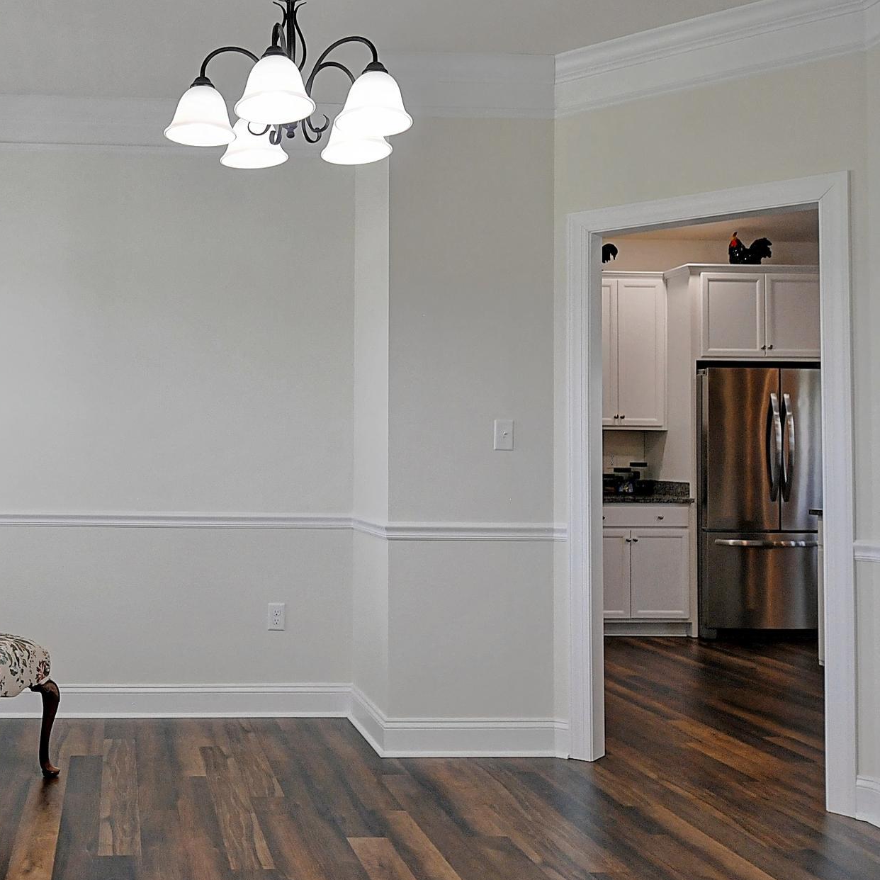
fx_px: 1027
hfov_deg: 43.9
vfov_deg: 46.3
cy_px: 402
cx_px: 160
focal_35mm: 36
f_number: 8
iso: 800
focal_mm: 17
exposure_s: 1/60
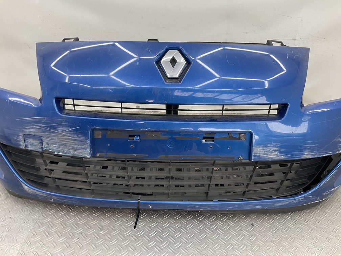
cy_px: 128
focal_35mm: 29
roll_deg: -2.8
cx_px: 170
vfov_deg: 48.2
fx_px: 286
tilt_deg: -27.3
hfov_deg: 61.7
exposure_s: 1/100
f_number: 1.8
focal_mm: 3
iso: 50
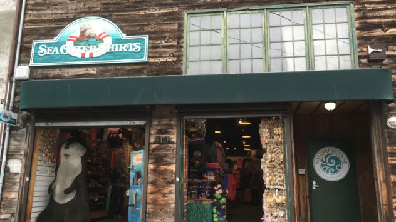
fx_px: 336
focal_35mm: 32
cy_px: 113
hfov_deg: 61.0
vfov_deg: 36.6
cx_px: 200
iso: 40
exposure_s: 1/120
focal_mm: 4.15
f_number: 2.2
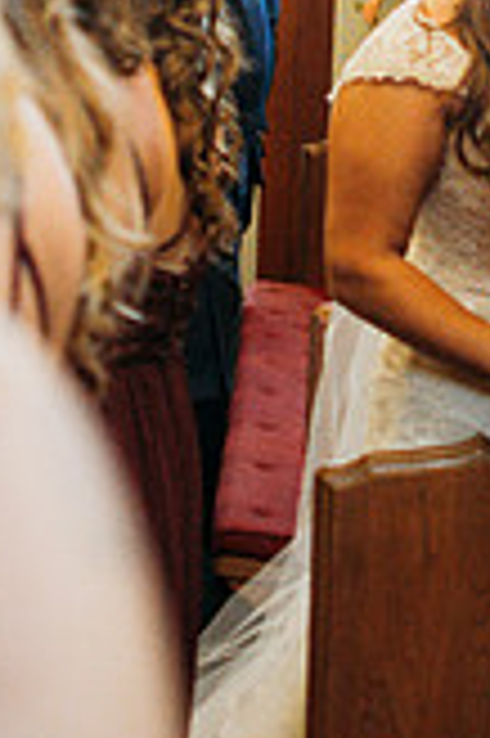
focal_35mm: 144
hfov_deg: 9.4
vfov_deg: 13.7
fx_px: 2946
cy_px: -234
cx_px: 503
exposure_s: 1/640
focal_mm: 35
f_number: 1.8
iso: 500
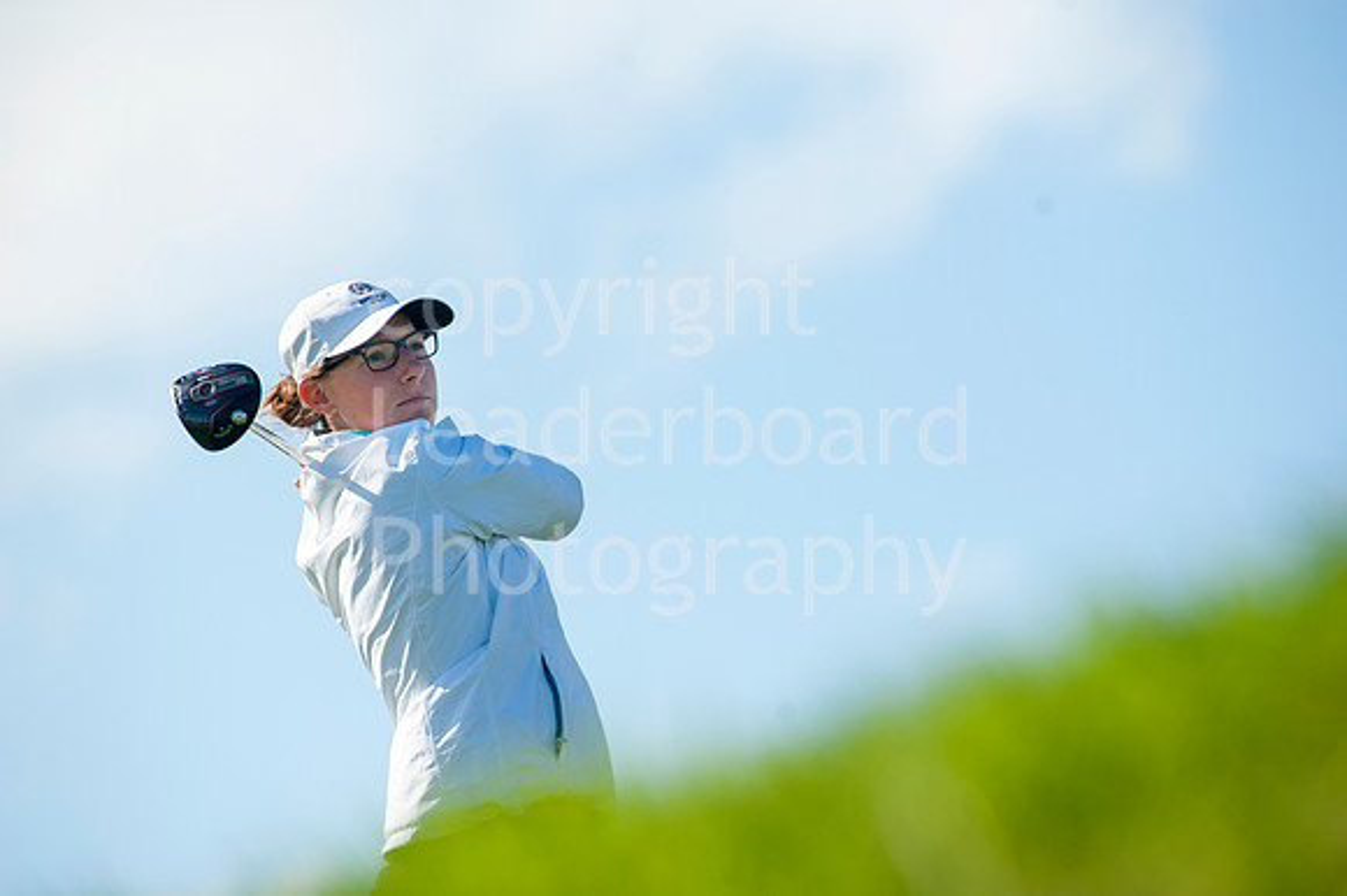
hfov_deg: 6.9
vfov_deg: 4.6
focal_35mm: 300
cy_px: 448
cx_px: 674
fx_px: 11218
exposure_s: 1/4000
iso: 500
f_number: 7.1
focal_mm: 300
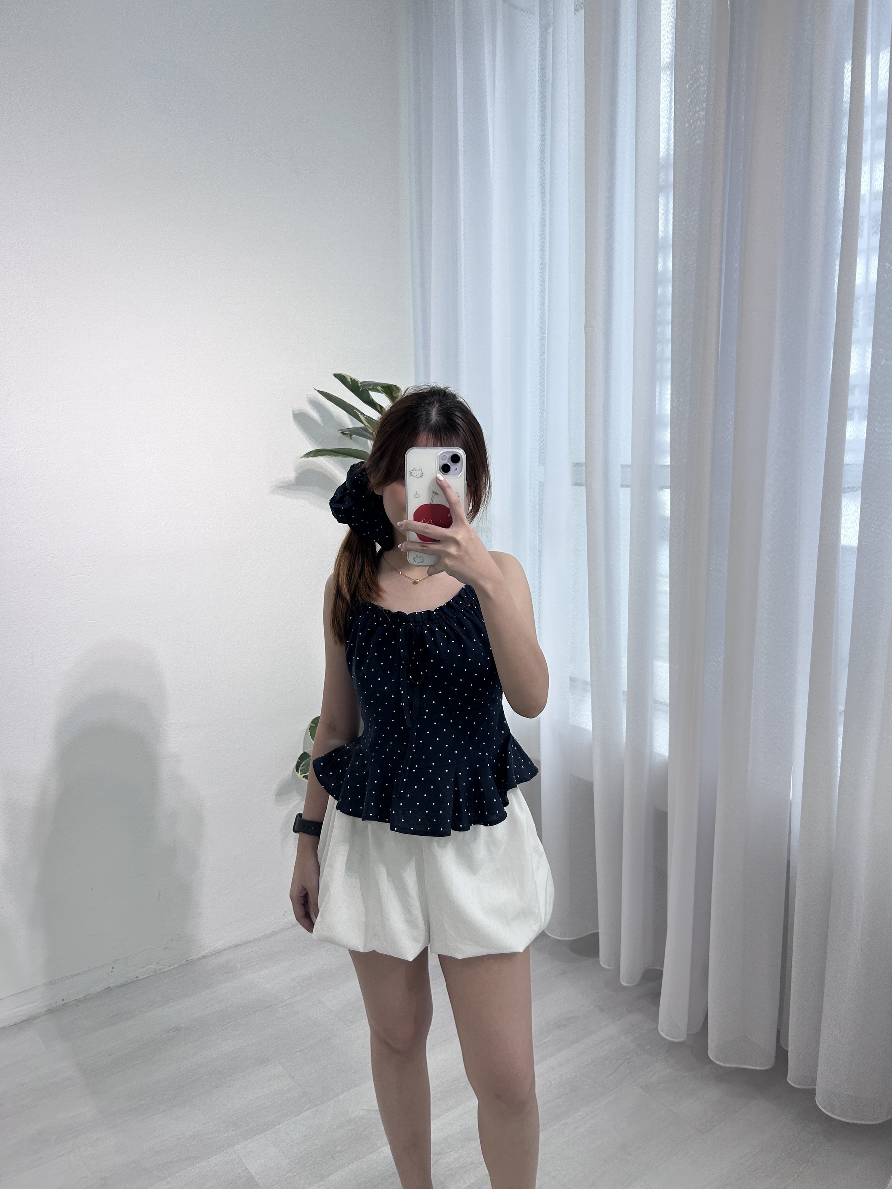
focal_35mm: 26
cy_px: 594
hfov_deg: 53.1
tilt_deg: -7.1
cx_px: 446
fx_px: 893
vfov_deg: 67.3
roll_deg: -1.0
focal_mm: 5.7
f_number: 1.5
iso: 50
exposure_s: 1/497
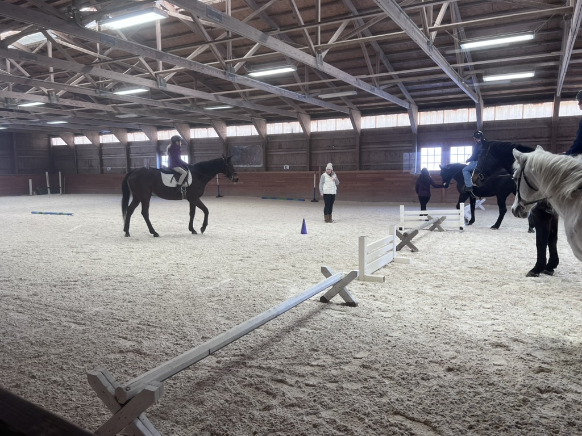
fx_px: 437
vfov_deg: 53.1
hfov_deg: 67.3
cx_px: 291
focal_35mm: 26
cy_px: 218
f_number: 1.5
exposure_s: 1/120
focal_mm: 5.7
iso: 80
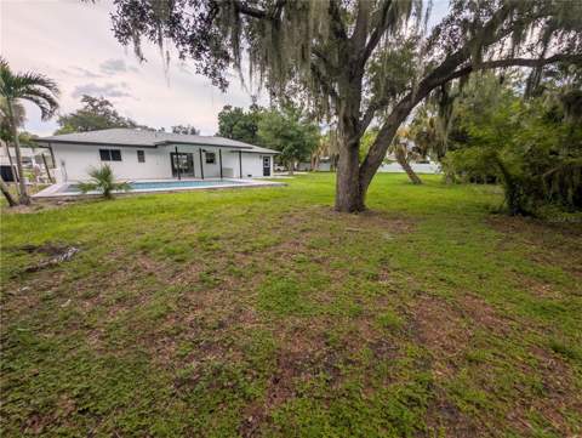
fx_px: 202
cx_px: 291
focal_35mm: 12
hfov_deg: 110.5
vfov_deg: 94.6
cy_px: 219
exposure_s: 1/1848
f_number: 1.7
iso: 43
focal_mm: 2.02
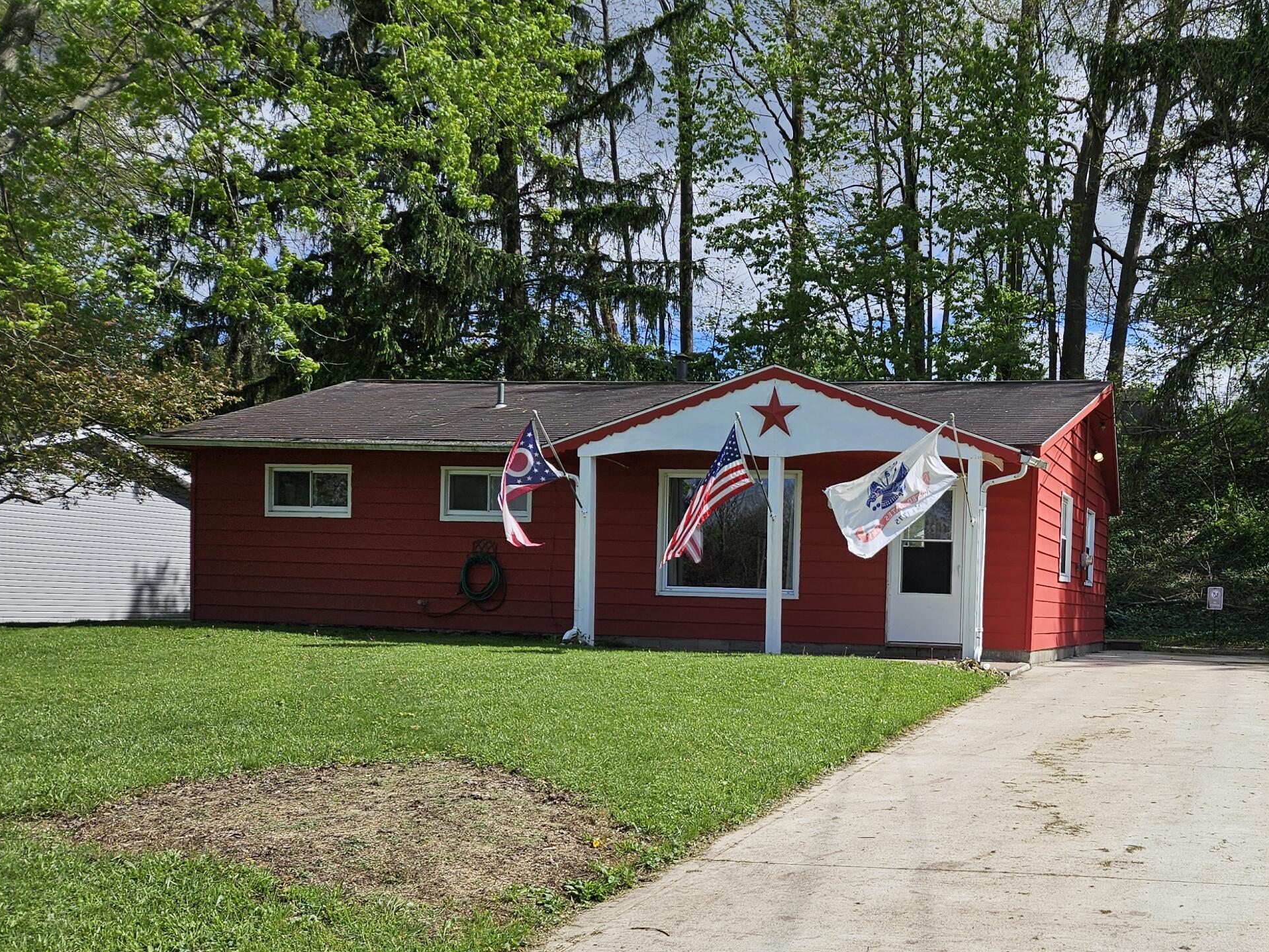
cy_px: 659
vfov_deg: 39.0
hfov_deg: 49.1
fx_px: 1320
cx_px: 966
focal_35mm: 36
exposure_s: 1/2600
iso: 25
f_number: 1.8
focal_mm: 5.4
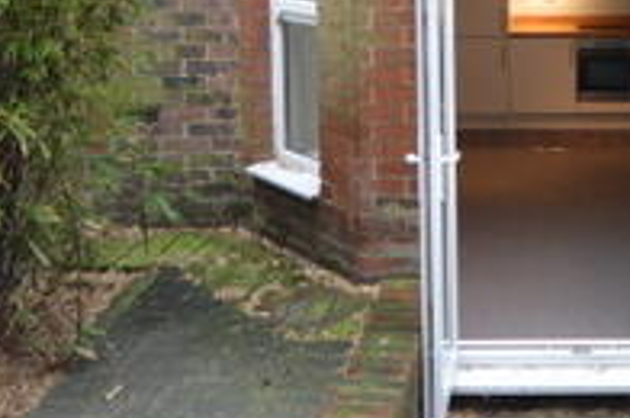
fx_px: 856
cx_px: 543
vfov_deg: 25.5
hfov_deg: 38.2
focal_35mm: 49
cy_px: -35
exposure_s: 1/60
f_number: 4
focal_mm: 10
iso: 500
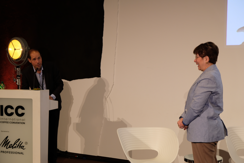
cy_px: 82
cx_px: 122
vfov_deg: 20.3
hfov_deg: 30.1
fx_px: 454
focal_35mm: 67
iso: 400
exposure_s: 1/60
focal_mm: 44.4
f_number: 4
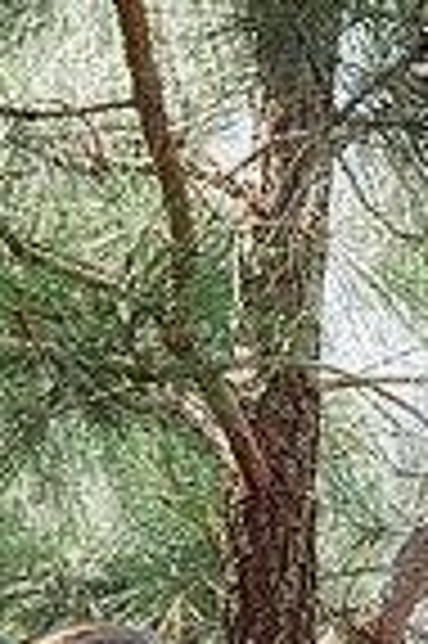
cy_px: 986
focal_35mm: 101
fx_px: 1805
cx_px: 532
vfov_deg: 17.9
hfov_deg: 13.1
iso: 200
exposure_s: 1/100
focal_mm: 32
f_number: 5
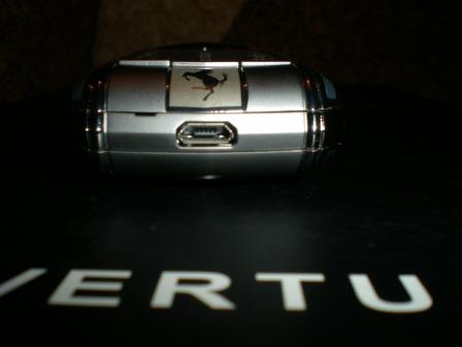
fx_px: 507
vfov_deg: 37.7
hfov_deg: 49.0
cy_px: 174
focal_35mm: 38
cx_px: 231
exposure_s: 1/60
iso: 50
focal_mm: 6.3
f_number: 4.6
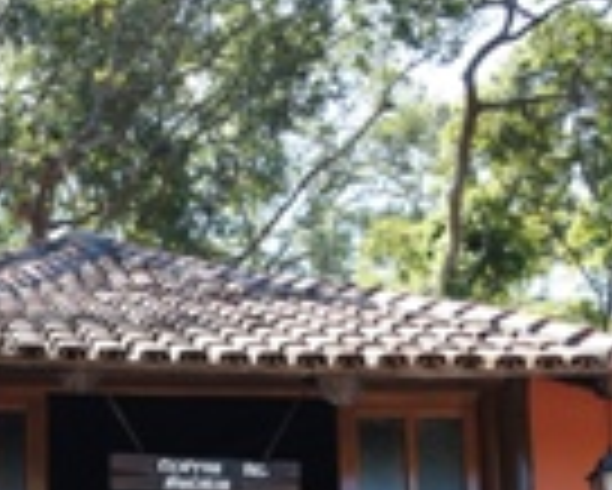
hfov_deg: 16.6
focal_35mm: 114
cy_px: 537
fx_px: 2066
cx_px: 61
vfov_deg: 13.3
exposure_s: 1/200
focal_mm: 28
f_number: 4.5
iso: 200
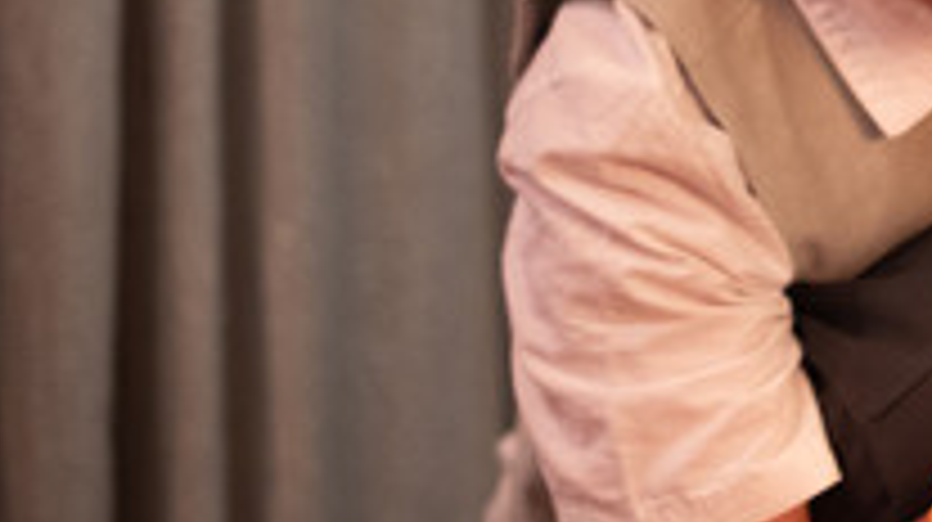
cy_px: 52
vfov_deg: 7.5
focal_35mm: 162
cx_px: 1319
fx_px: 4000
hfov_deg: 12.7
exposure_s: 1/60
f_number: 1.8
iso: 800
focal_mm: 50
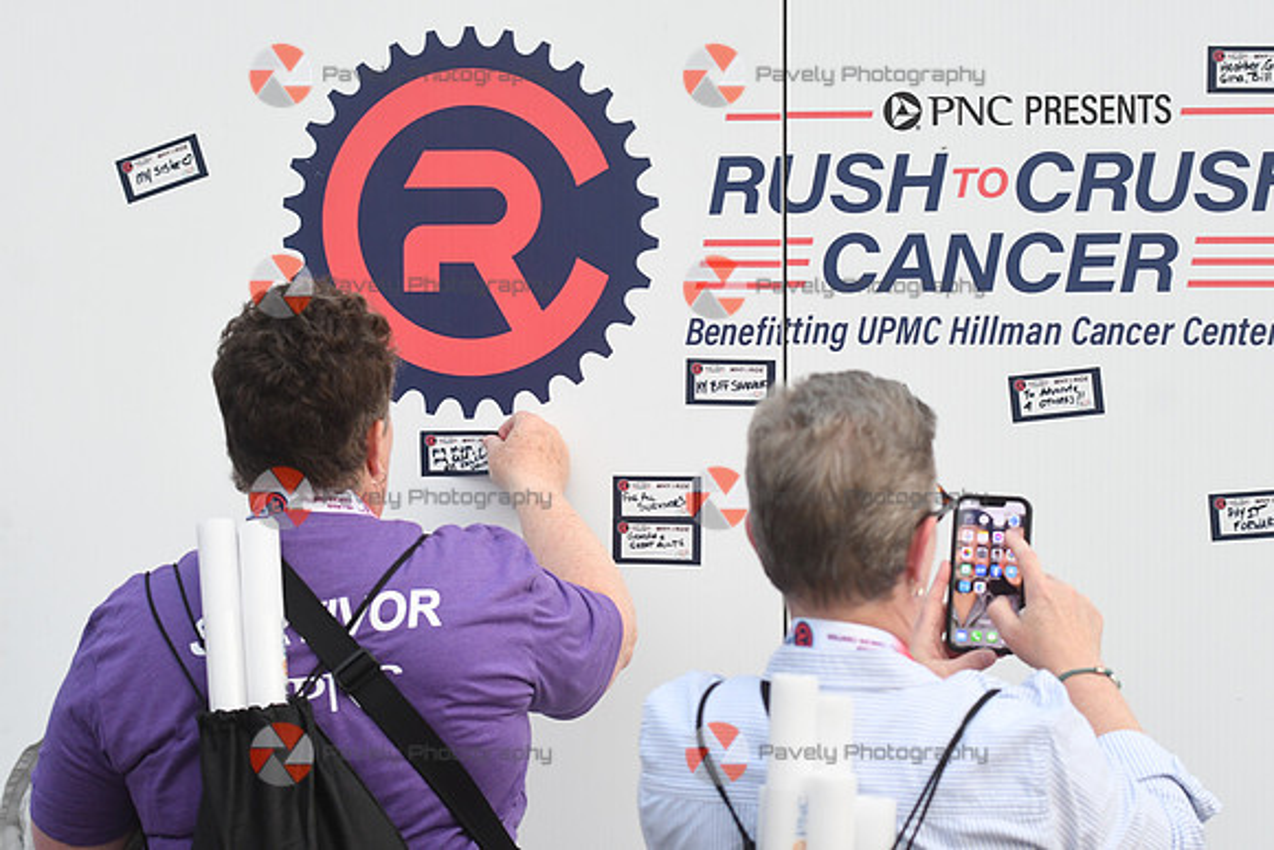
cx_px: 637
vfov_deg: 9.6
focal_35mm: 142
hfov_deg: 14.4
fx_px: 5044
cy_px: 425
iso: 1250
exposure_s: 1/500
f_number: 4
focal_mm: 95
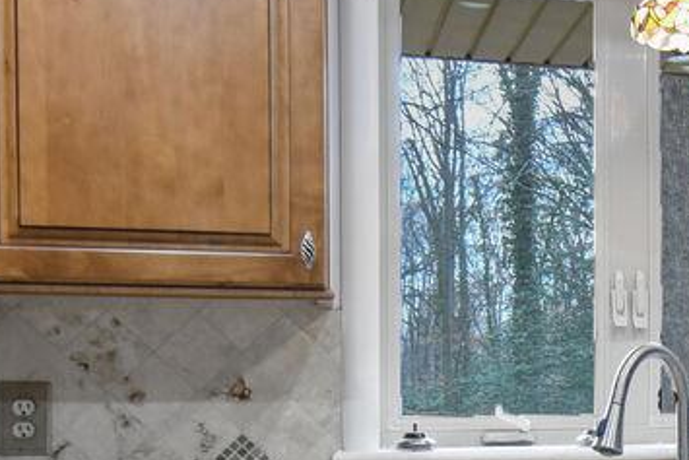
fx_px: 1398
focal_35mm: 73
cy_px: 437
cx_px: 811
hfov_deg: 25.1
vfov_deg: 18.3
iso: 200
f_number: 8
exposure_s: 1/4
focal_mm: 10
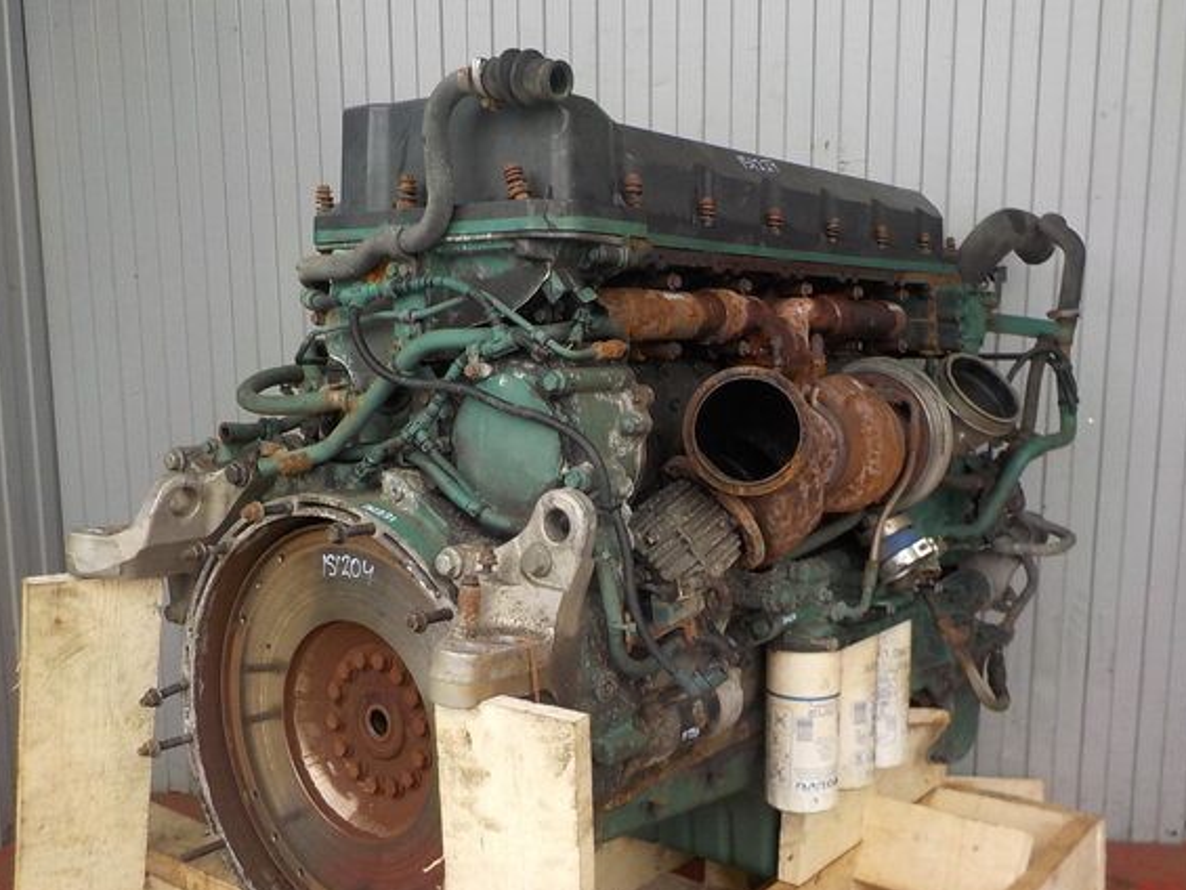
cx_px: 659
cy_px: 502
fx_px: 1165
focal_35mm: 34
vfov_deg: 41.7
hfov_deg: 53.8
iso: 125
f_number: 3.3
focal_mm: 4.1
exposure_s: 1/30
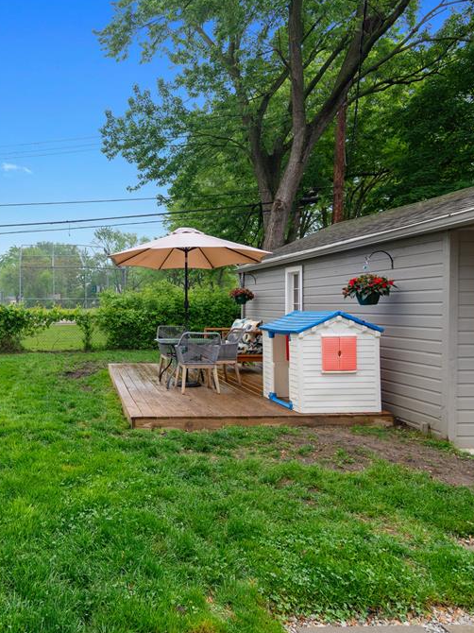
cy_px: 313
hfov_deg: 51.3
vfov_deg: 69.4
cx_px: 92
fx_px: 457
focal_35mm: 25
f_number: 5.6
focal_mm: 17
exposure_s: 1/250
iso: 400
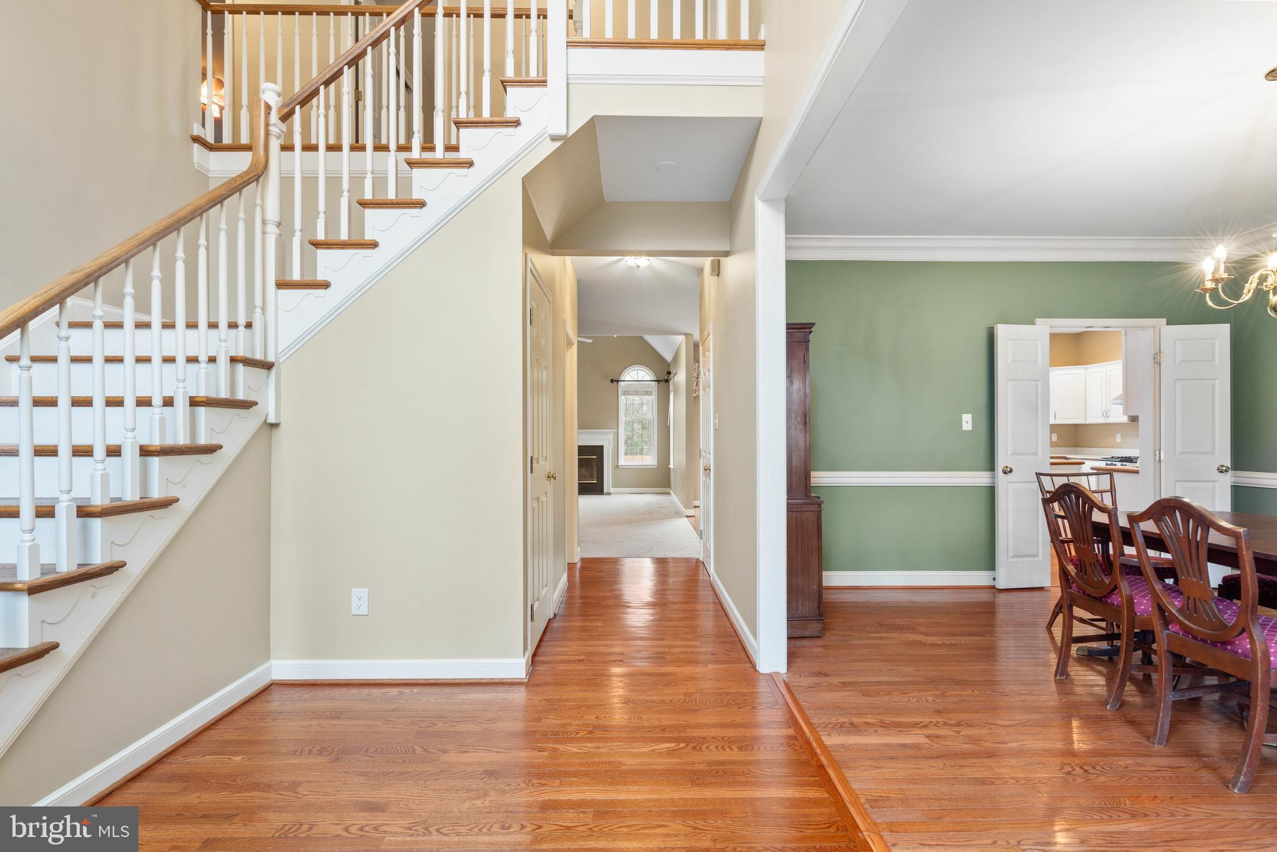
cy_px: 426
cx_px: 638
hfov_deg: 96.7
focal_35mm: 16
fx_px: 568
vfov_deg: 73.8
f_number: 9
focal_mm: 16
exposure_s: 1
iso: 250
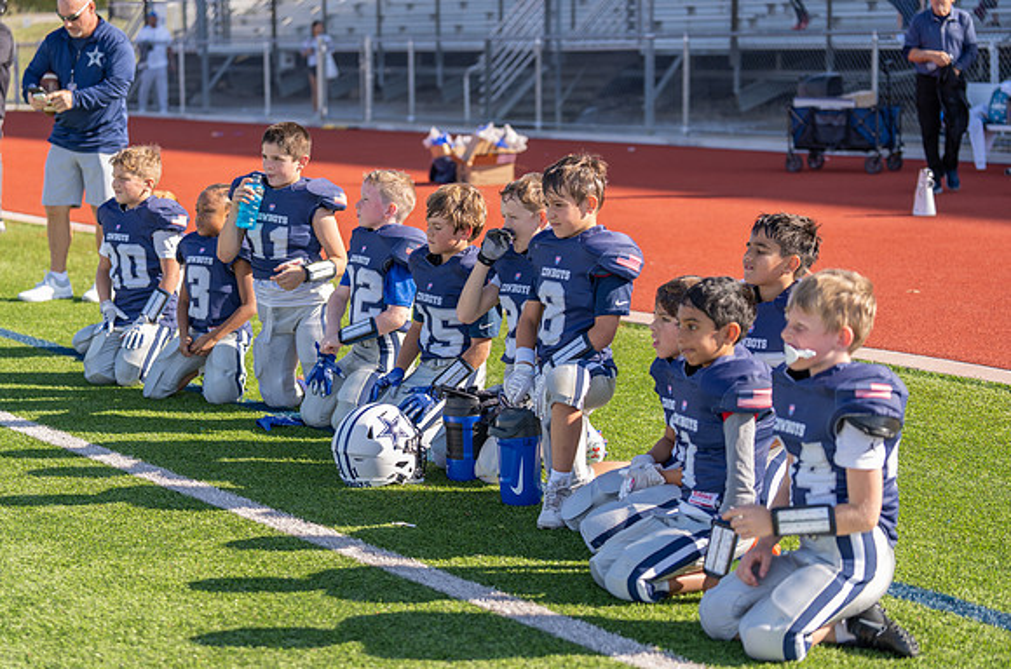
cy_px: 358
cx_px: 474
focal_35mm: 75
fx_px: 2090
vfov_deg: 18.2
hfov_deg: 27.2
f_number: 2.8
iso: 100
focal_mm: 70
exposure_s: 1/640
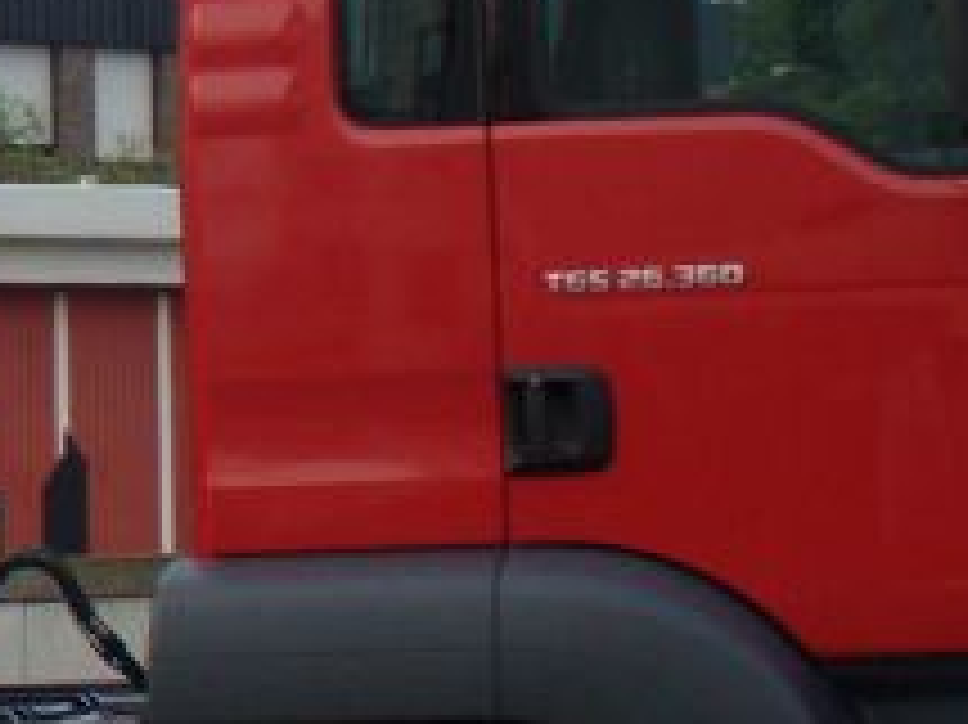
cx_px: -783
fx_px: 4919
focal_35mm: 176
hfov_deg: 10.5
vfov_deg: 8.4
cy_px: 112
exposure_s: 1/320
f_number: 2.8
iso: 80
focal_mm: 6.1
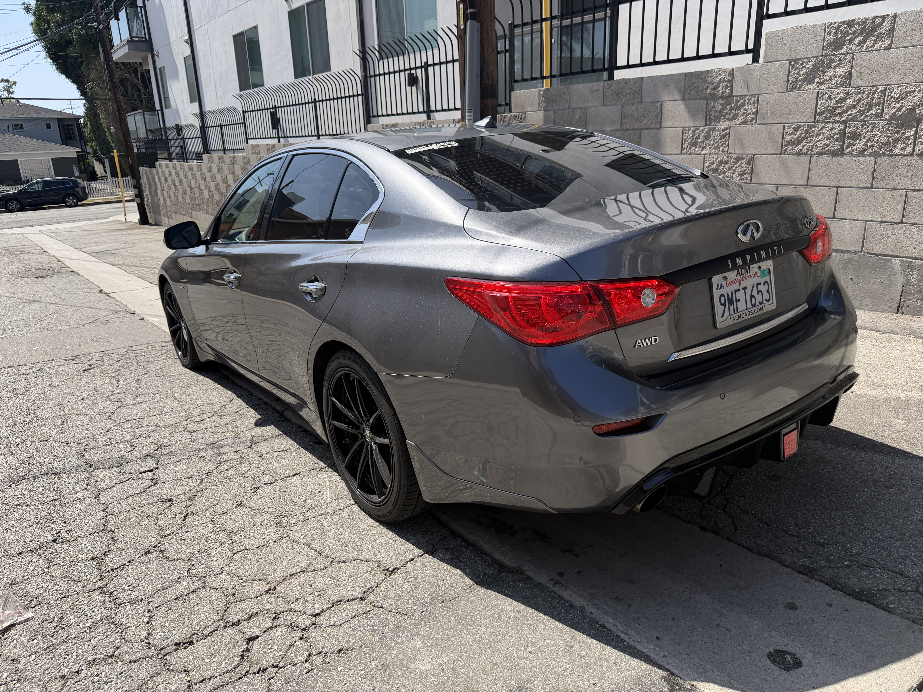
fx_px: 640
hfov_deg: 71.6
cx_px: 462
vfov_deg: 56.8
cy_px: 346
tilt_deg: -18.0
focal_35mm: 24
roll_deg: +2.4
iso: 100
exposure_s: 1/4673
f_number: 1.78
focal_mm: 6.76
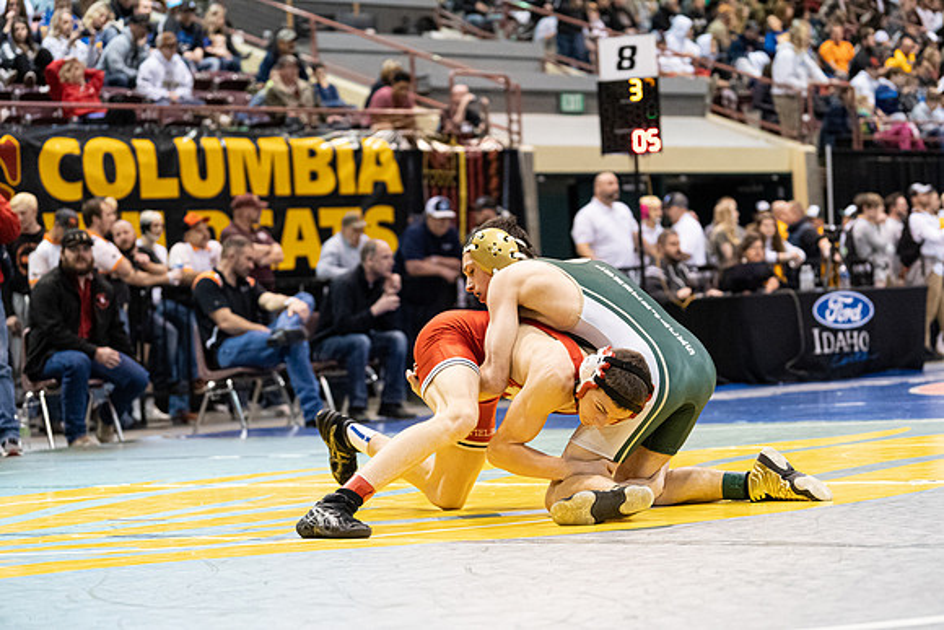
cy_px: 315
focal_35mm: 102
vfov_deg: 13.4
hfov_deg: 20.0
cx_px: 472
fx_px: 2675
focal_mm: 102
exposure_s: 1/500
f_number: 4
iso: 10000
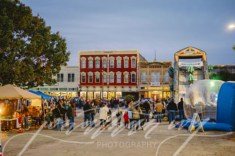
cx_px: 118
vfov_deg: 27.0
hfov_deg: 39.6
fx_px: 326
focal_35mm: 50
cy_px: 78
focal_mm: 50
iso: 3200
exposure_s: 1/200
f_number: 2
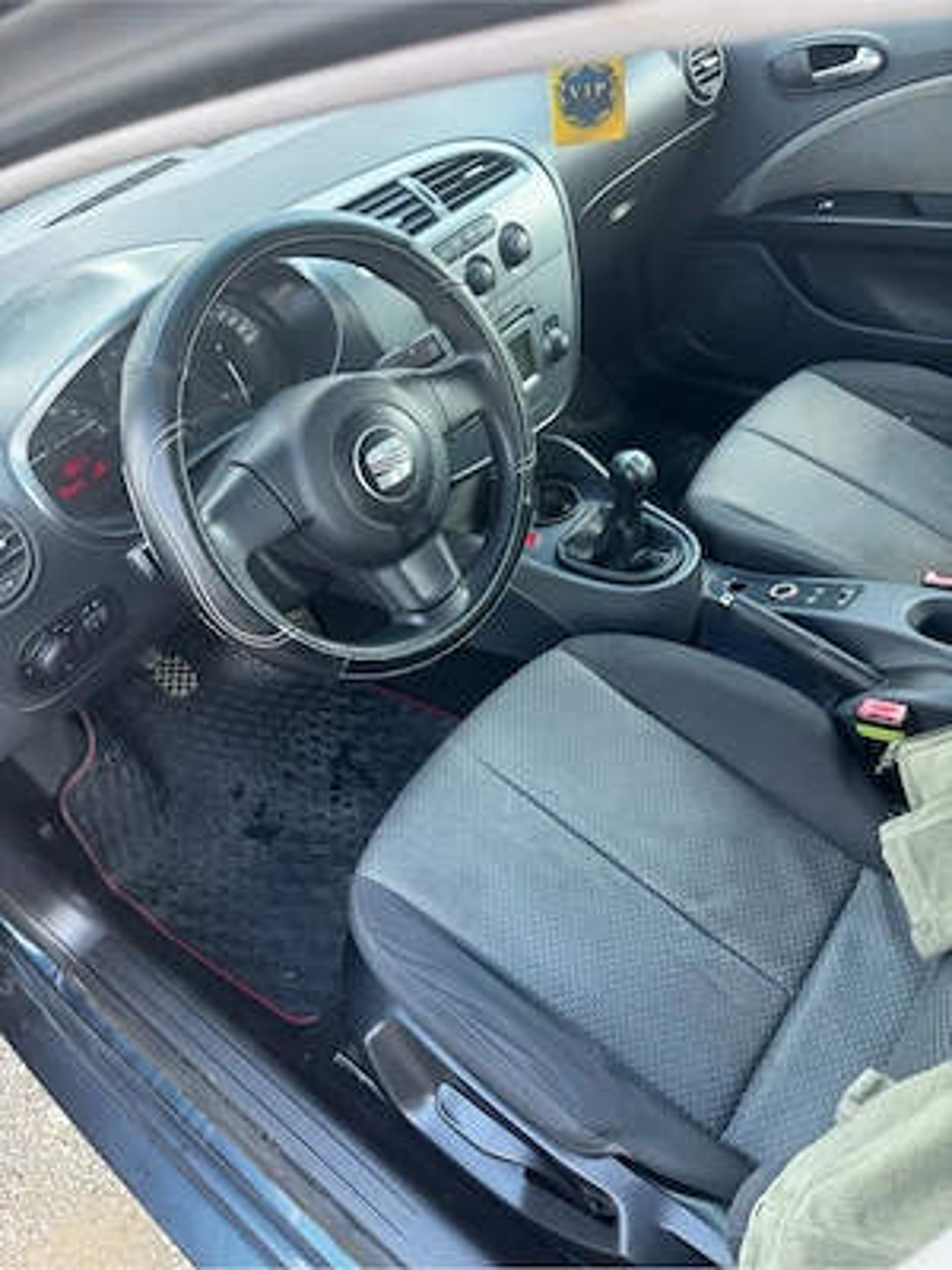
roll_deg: +11.7
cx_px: 476
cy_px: 635
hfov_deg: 56.8
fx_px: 880
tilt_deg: -44.8
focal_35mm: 24
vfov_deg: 71.6
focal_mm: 6.76
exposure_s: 1/100
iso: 125
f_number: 1.78
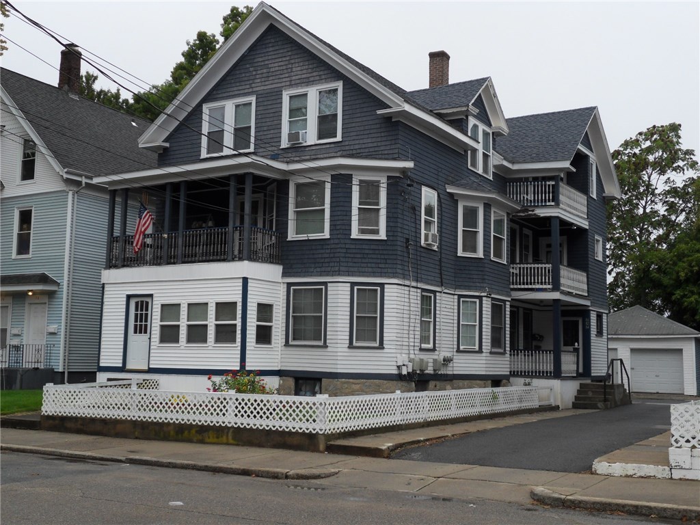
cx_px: 350
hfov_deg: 42.1
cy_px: 262
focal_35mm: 45
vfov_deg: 32.2
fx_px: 910
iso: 80
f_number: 4.2
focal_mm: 7.9
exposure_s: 1/180
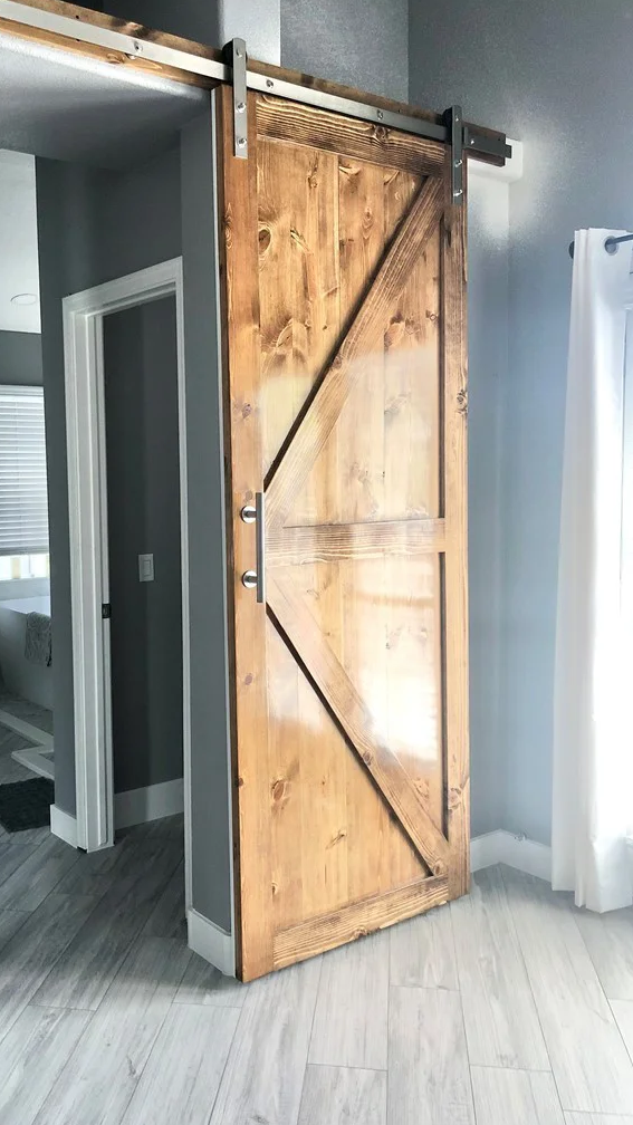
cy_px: 560
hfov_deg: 37.6
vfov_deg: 62.6
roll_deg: +1.7
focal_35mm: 31
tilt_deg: -5.0
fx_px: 925
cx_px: 242
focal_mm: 4
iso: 25
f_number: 1.8
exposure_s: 1/40
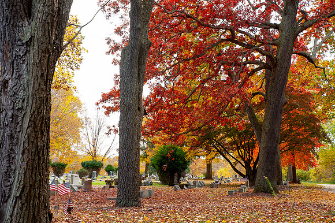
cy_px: 100
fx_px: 633
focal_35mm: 68
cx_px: 188
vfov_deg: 20.0
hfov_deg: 29.6
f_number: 8
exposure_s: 1/160
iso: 400
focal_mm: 55
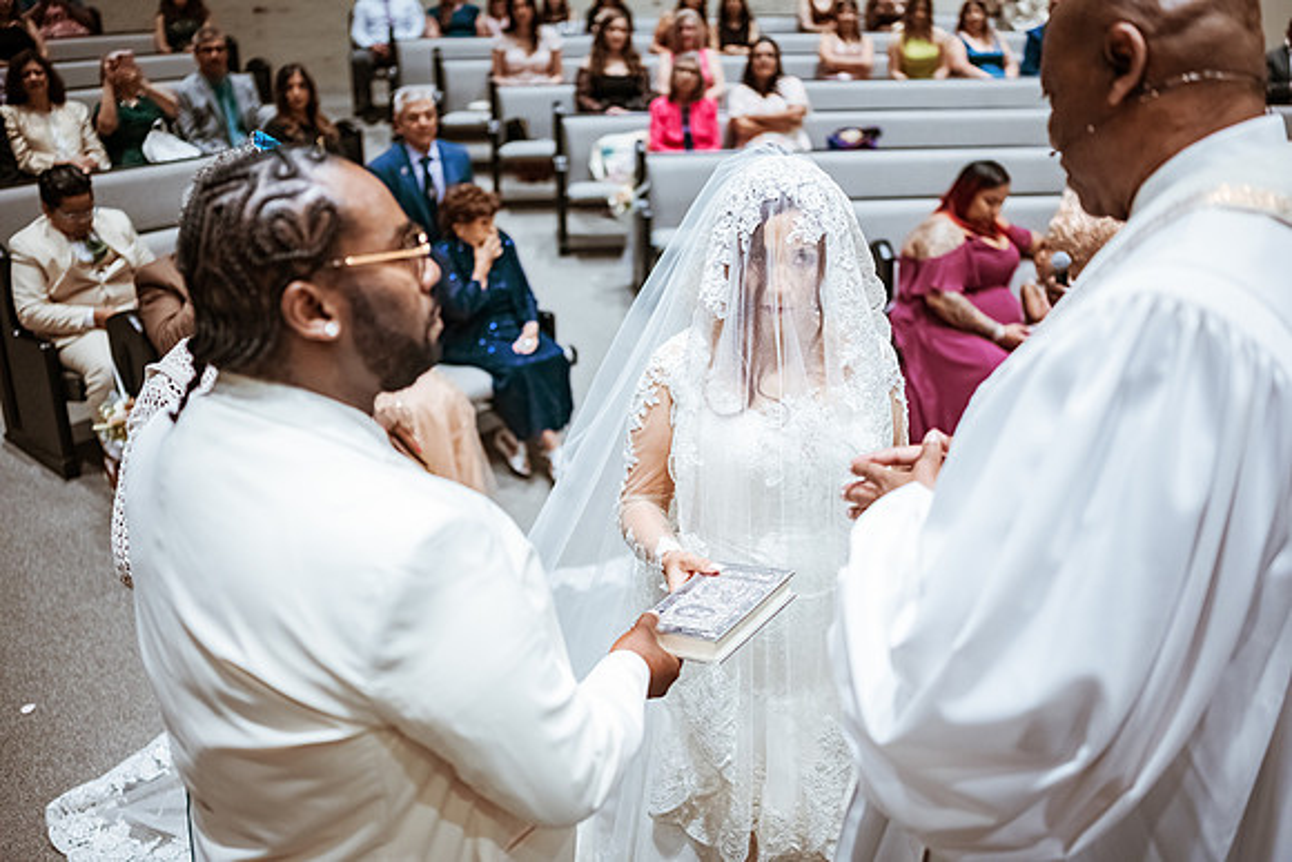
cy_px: 431
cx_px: 646
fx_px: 1256
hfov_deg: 54.4
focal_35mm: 35
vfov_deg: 37.9
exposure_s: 1/500
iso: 1250
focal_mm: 35
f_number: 1.8
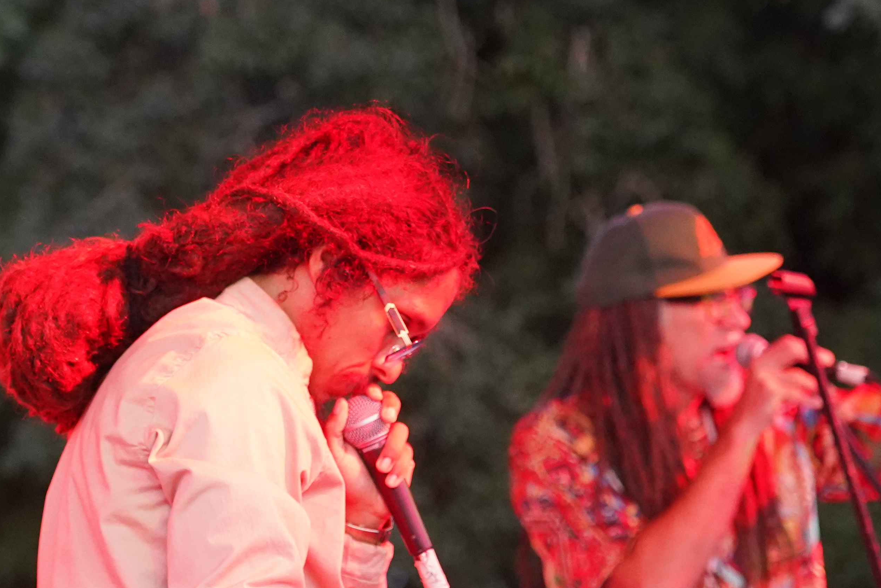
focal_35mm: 250
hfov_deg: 8.2
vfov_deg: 5.5
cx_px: 359
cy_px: 293
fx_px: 6118
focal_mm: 105
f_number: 4
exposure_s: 1/160
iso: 5000
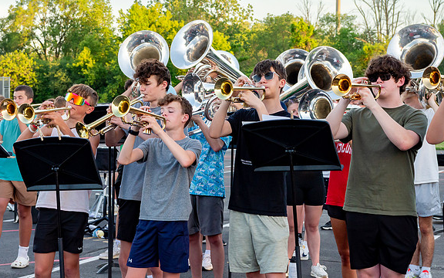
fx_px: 1222
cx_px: 179
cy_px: 117
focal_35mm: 101
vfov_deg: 13.0
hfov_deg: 20.6
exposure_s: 1/400
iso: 1250
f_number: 9
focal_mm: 70
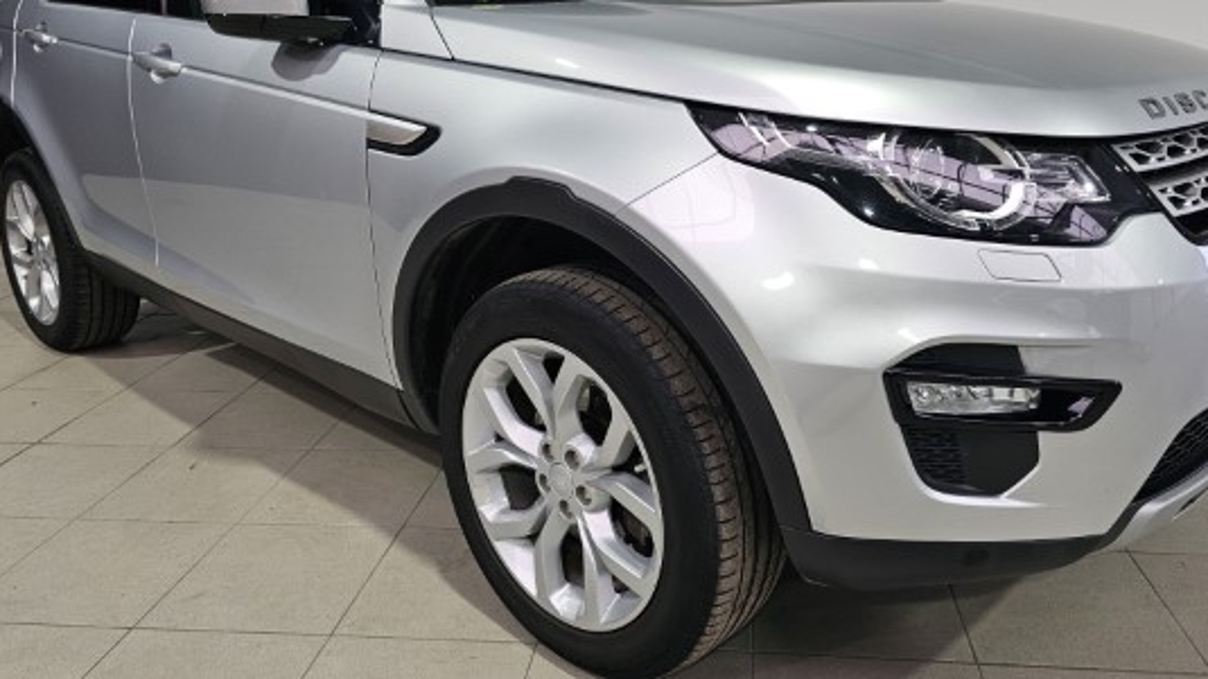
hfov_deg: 64.2
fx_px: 961
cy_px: 268
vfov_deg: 38.8
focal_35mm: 30
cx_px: 646
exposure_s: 1/180
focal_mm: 6.3
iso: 80
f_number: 1.7
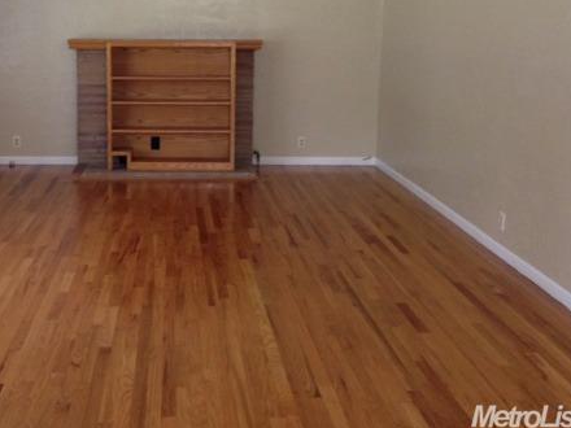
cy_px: 119
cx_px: 186
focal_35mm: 48
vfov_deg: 29.9
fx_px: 792
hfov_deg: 39.1
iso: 160
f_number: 2.4
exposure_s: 1/20
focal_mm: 4.13
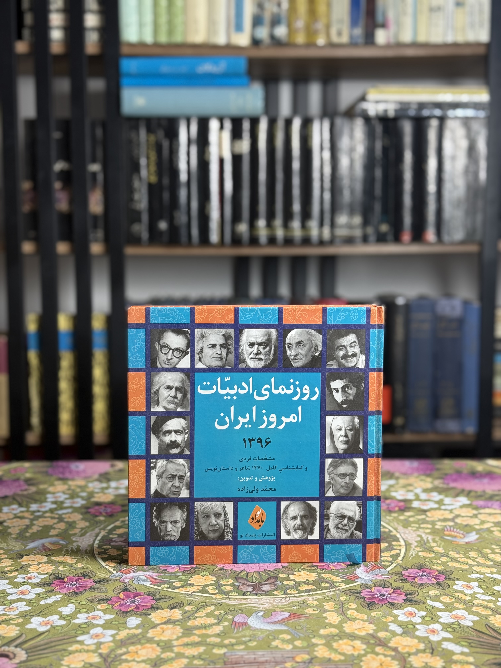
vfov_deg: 39.7
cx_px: 250
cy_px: 334
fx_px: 926
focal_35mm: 48
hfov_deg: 30.3
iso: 50
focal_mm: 6.76
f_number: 1.78
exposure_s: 1/50
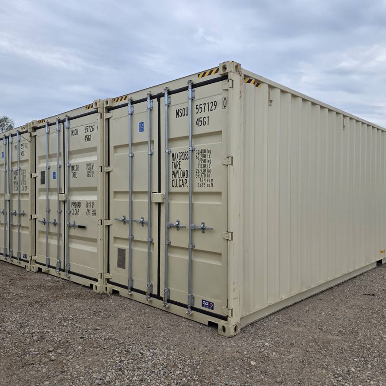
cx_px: 202
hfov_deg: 57.3
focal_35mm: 28
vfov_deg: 57.3
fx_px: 353
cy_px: 193
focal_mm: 6.3
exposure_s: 1/7626
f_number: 1.7
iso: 80
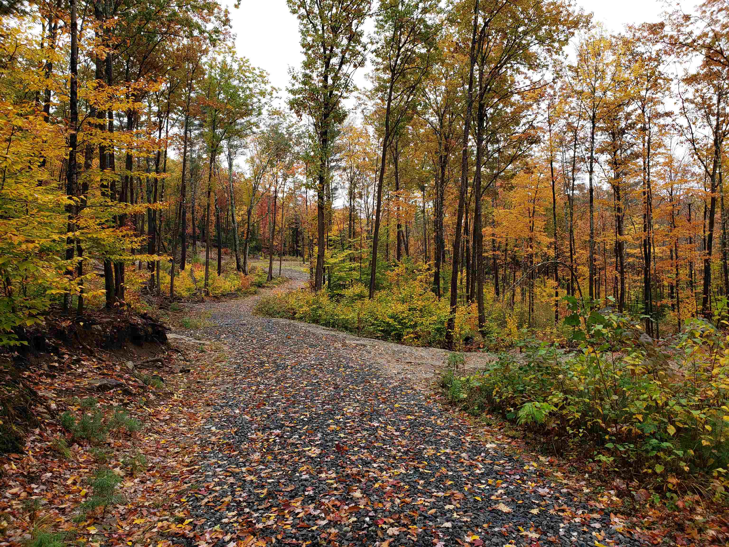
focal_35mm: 26
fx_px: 548
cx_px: 364
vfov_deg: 53.1
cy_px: 274
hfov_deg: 67.3
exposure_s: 1/120
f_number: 2.4
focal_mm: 4.3
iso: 50
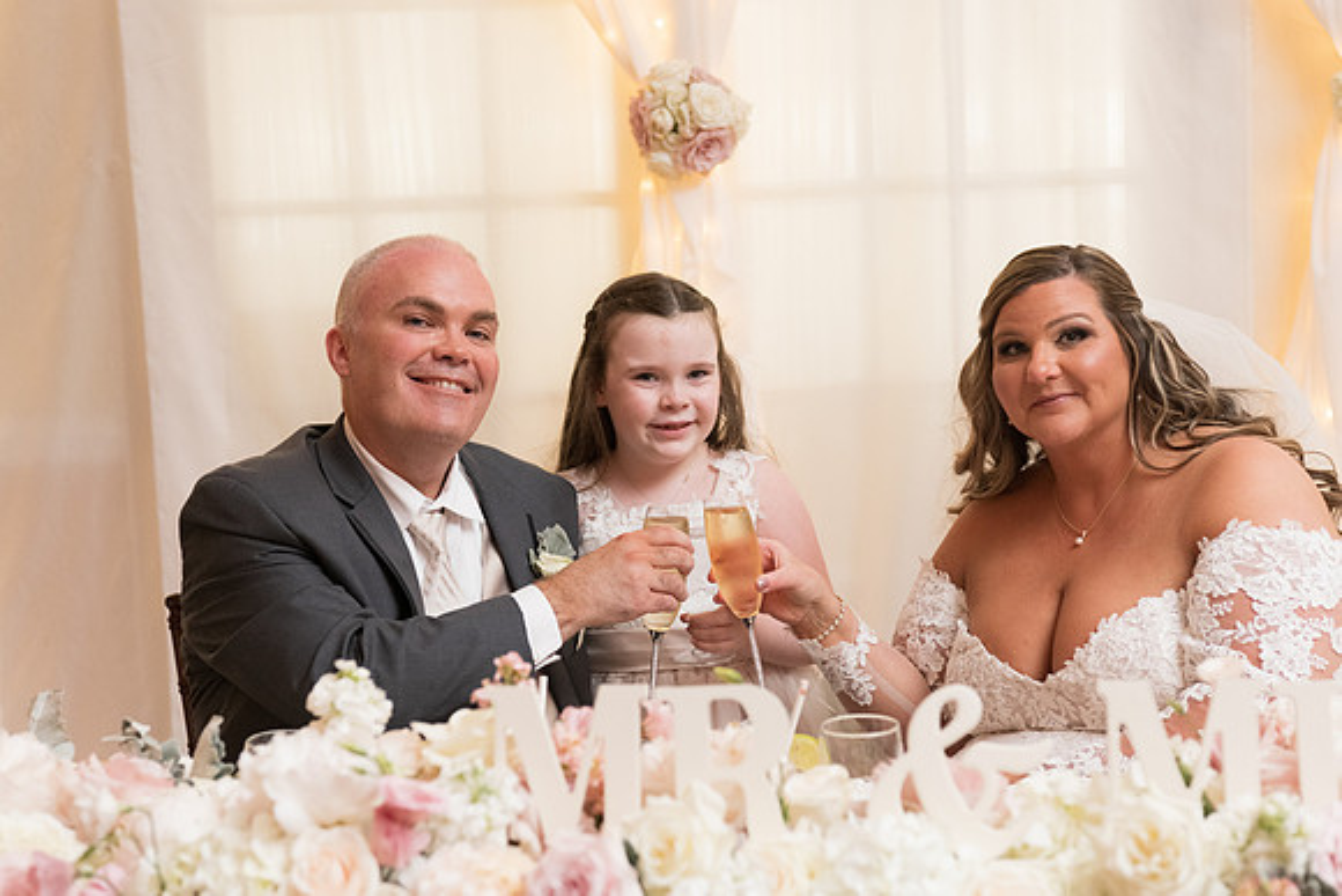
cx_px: 671
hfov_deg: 28.8
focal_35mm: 70
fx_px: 2610
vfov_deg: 19.5
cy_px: 448
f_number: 5
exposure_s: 1/125
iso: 2800
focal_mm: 70
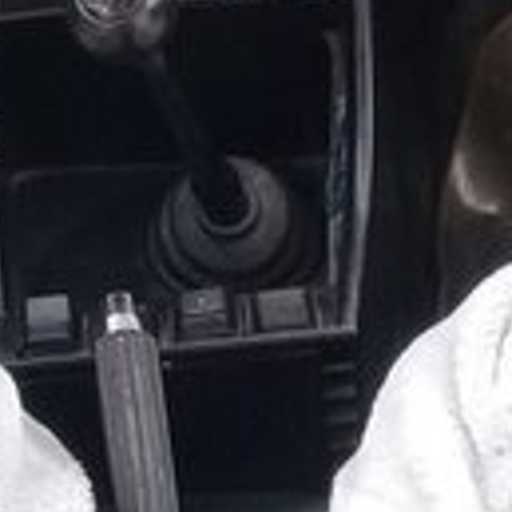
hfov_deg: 12.4
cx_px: 107
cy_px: -212
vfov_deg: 12.0
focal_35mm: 140
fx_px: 2343
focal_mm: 3.3
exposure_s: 1/100
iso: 80
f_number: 2.2
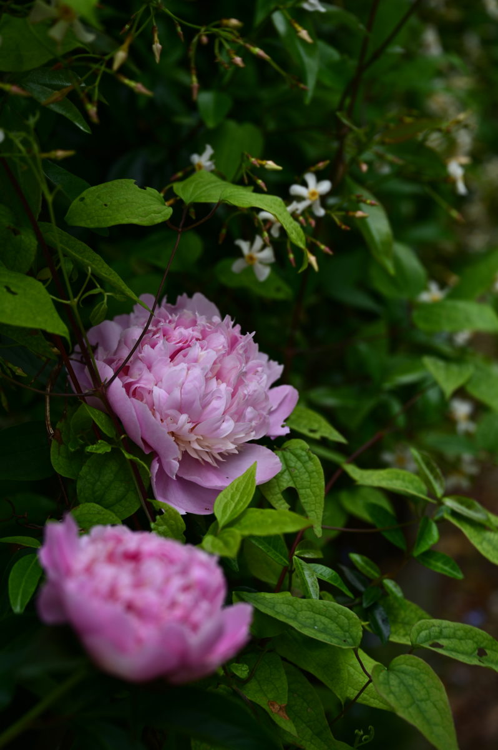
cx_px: 249
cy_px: 375
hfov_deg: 24.2
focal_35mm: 56
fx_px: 1164
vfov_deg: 35.7
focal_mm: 56
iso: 100
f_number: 4.5
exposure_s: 1/60
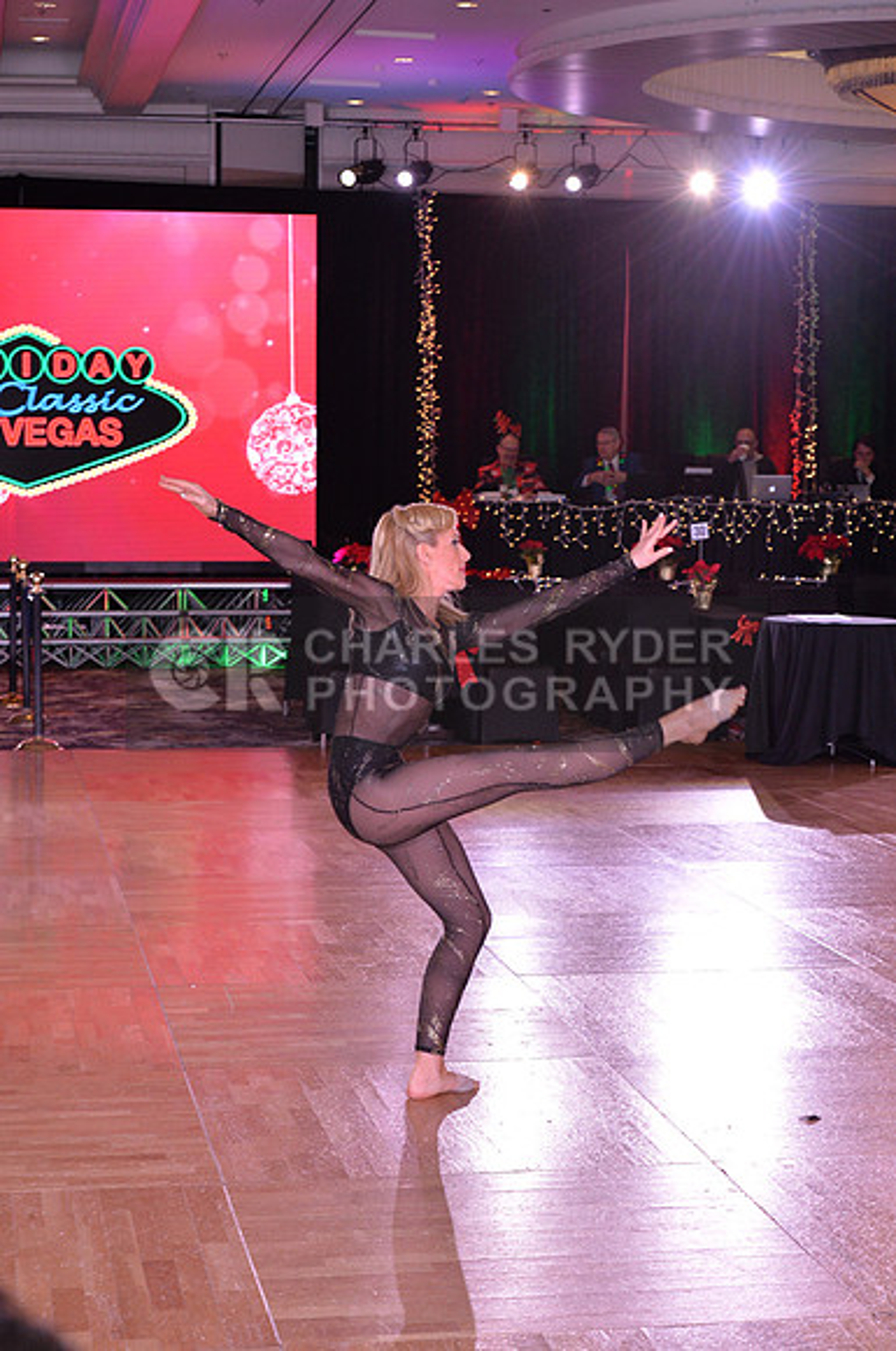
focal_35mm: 70
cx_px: 448
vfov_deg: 28.9
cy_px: 676
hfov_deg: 19.4
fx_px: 2621
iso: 2000
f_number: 7.1
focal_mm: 70
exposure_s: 1/250
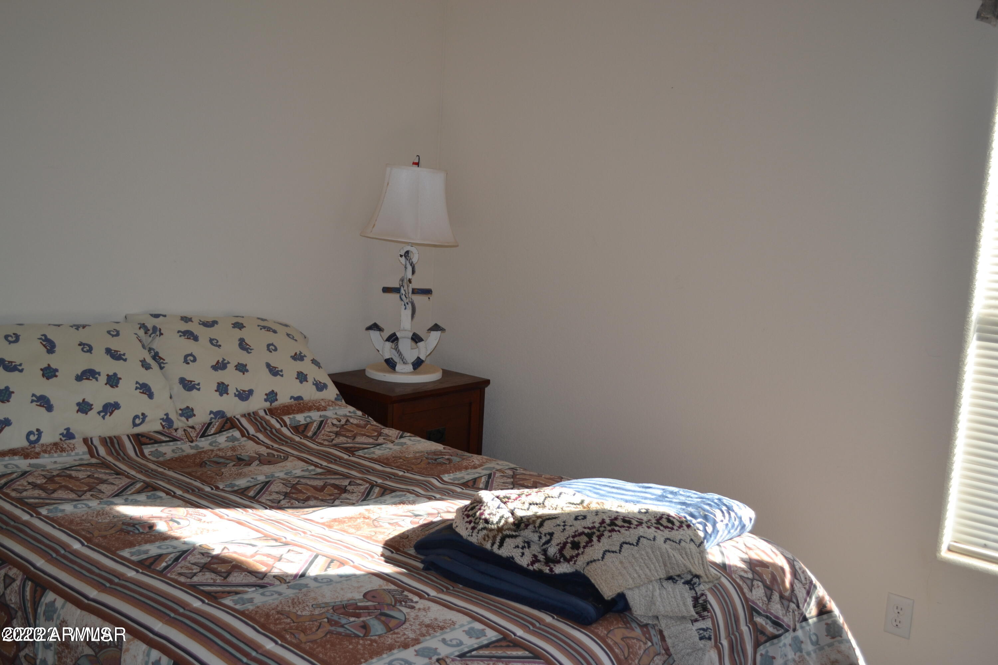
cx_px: 499
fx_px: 998
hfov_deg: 53.1
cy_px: 332
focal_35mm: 36
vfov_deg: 36.9
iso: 140
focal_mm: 24
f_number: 4
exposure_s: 1/125
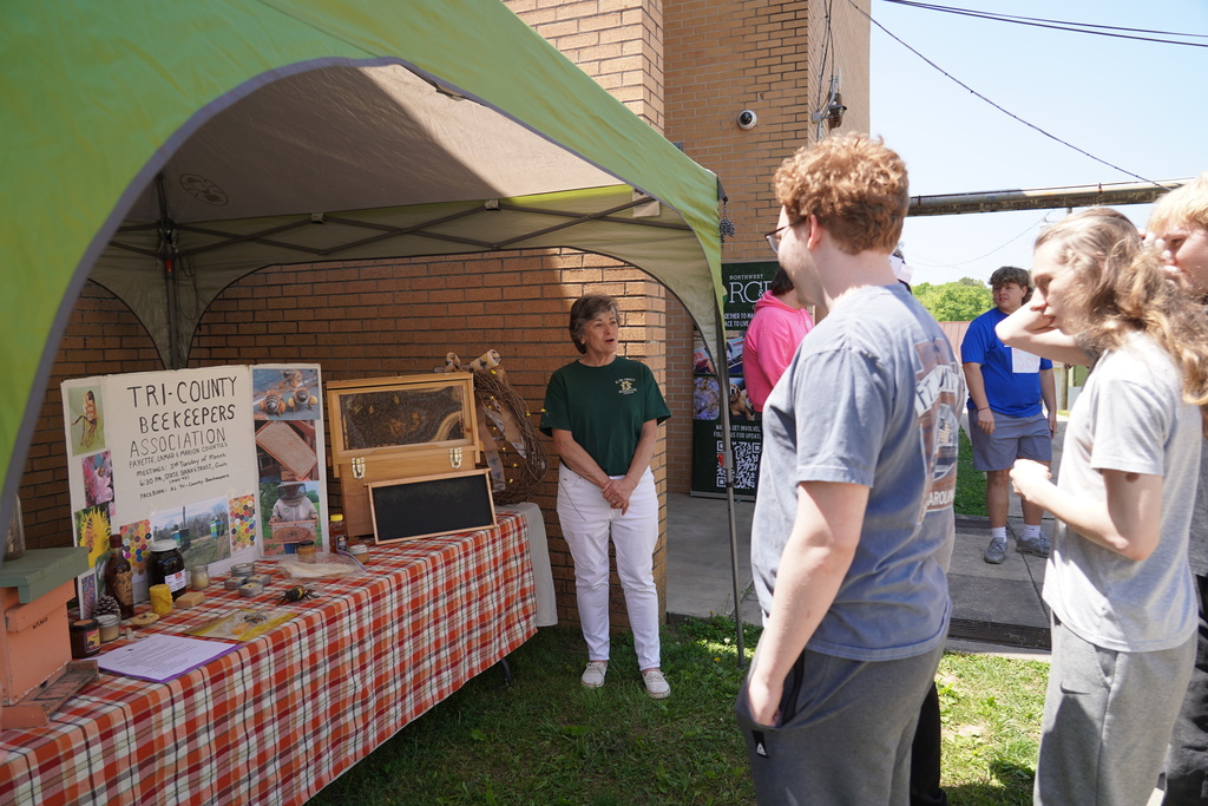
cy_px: 403
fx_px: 805
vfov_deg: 53.1
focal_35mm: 24
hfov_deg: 73.7
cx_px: 604
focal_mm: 24
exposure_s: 1/250
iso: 100
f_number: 4
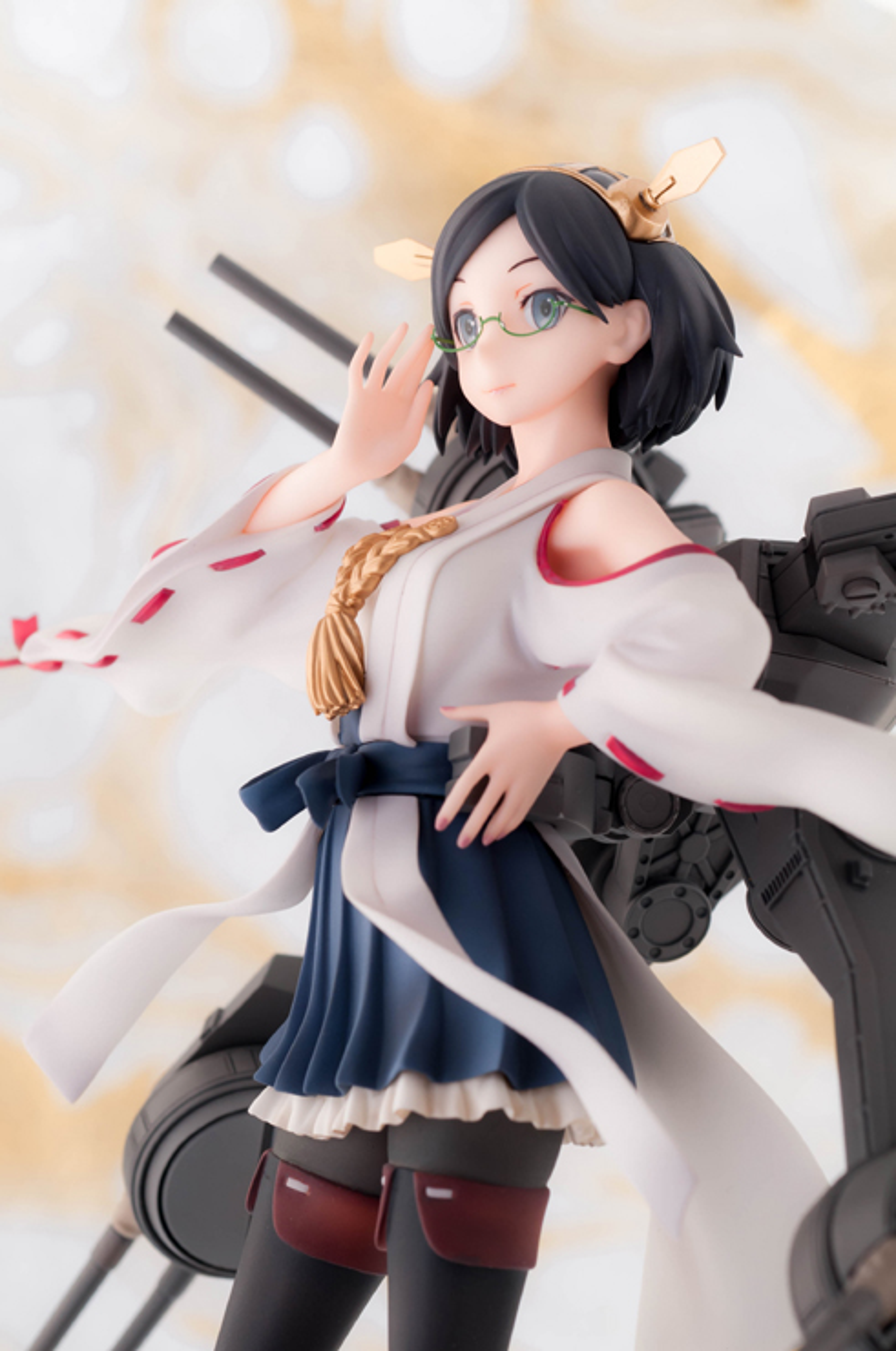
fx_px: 3090
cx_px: 448
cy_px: 676
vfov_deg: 24.7
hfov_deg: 16.5
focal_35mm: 82
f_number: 8
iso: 200
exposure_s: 1/125
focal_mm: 55
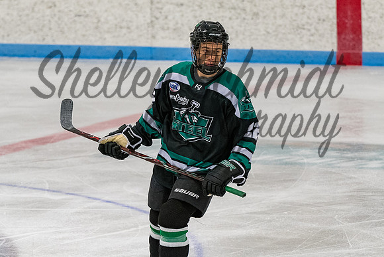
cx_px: 194
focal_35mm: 249
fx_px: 2658
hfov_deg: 8.3
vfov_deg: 5.5
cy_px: 105
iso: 2000
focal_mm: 135
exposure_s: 1/800
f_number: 3.5
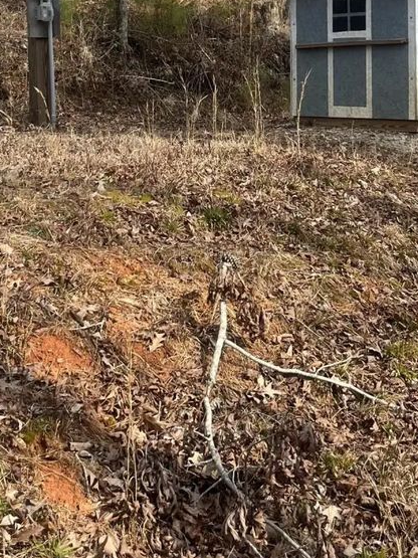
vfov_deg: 28.8
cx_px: 188
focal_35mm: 64
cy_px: 36
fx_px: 1031
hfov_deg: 22.9
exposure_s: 1/1890
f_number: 1.6
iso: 50
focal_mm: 5.1
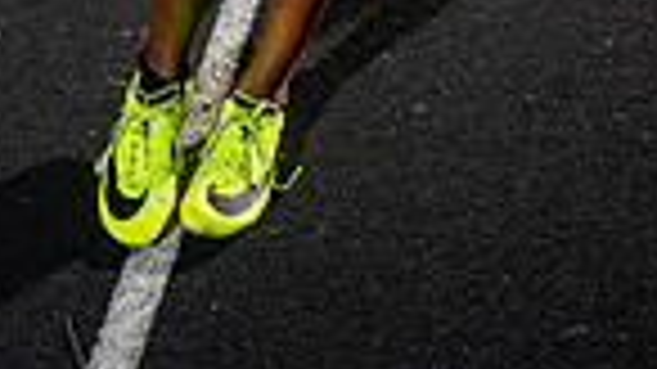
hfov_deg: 24.4
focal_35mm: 87
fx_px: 1515
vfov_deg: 11.3
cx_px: 279
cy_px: -549
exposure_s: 1/200
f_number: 4
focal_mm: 27
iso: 800
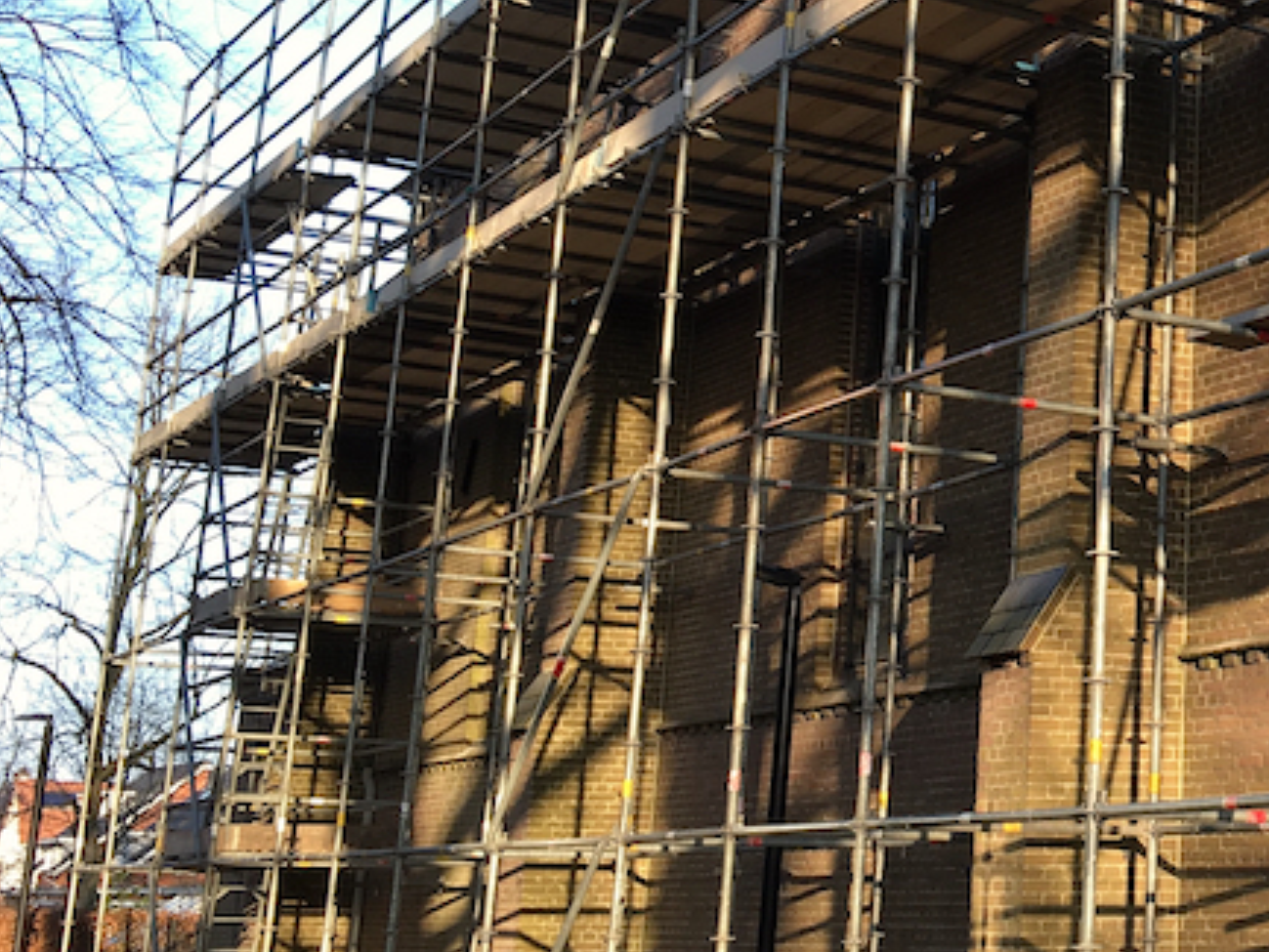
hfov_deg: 26.4
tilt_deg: +15.8
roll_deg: -0.5
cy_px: 214
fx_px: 2457
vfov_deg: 21.7
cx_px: 1439
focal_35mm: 67
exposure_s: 1/159
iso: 25
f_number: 2.2
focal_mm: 4.15
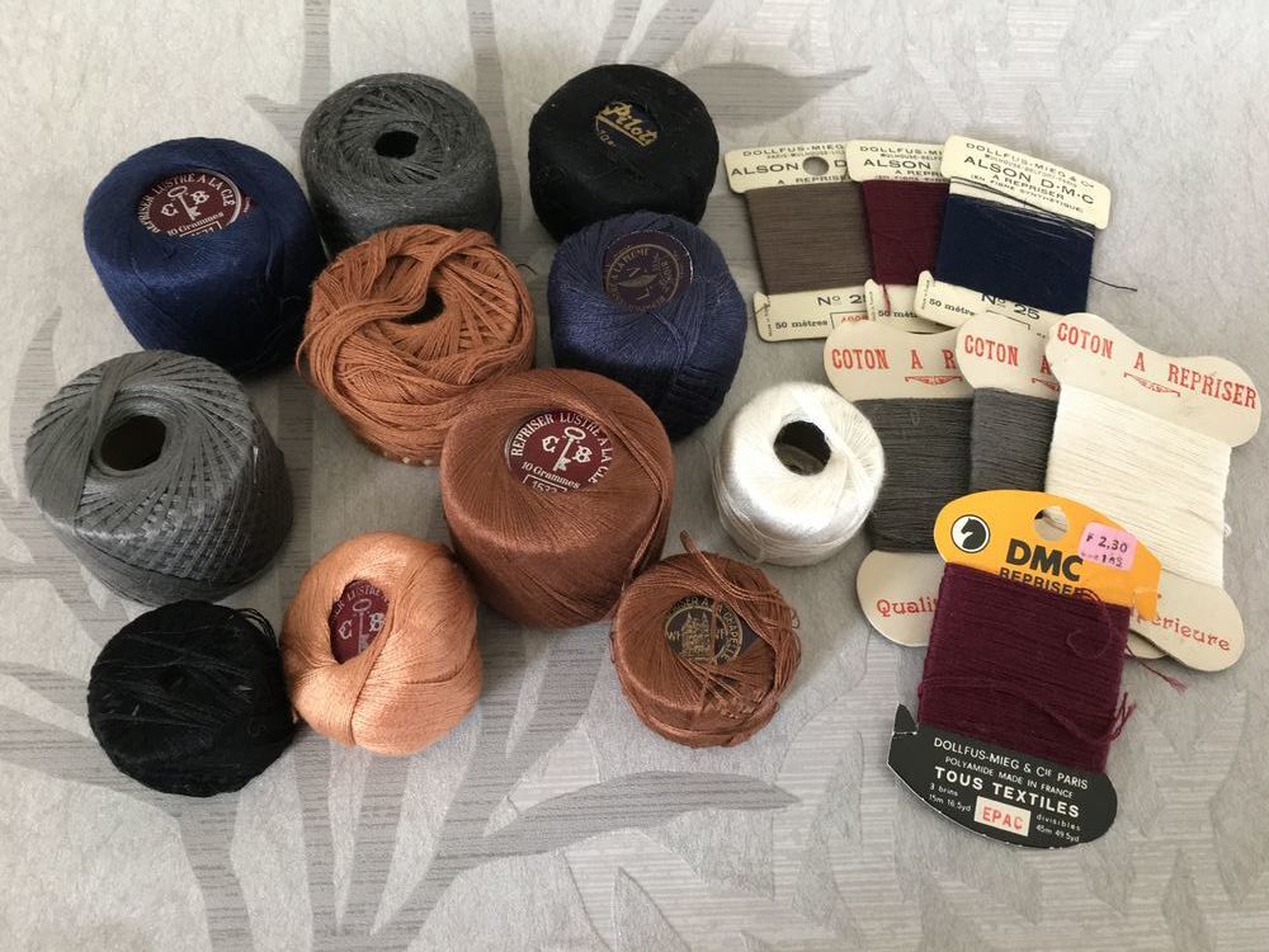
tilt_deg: -61.1
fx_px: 1063
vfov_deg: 48.2
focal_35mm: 29
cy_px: 476
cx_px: 634
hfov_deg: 61.7
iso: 200
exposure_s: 1/17
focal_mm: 4.15
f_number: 2.2
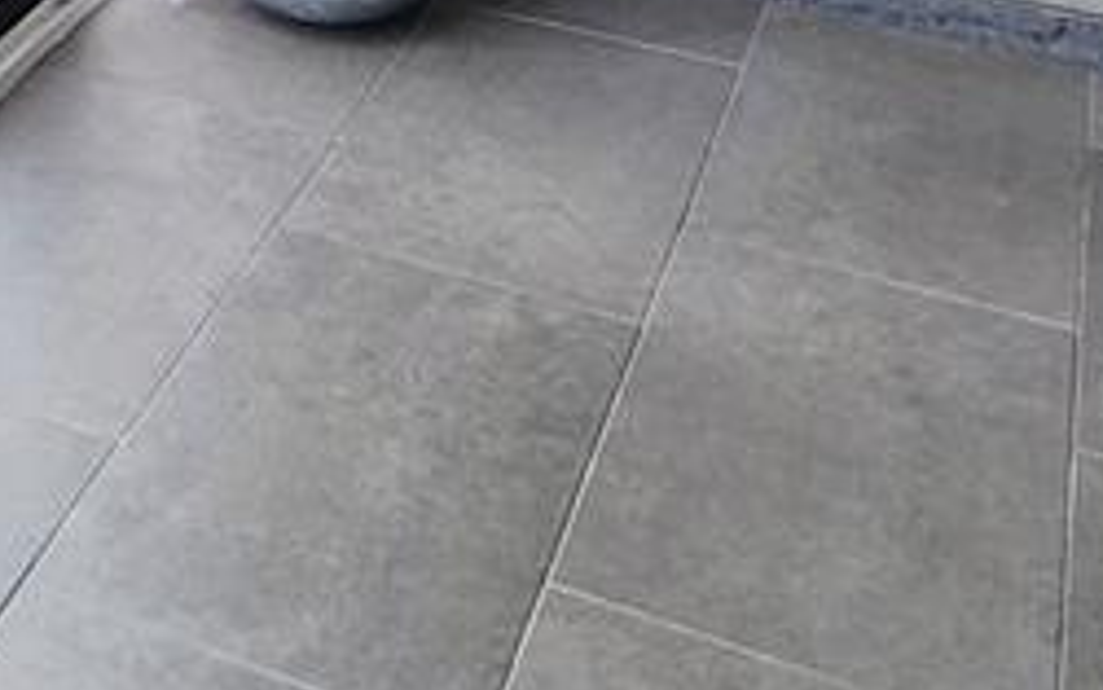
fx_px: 1984
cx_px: 53
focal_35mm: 66
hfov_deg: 29.4
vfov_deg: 16.0
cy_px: -637
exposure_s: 1/133
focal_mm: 2.2
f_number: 2.2
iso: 50
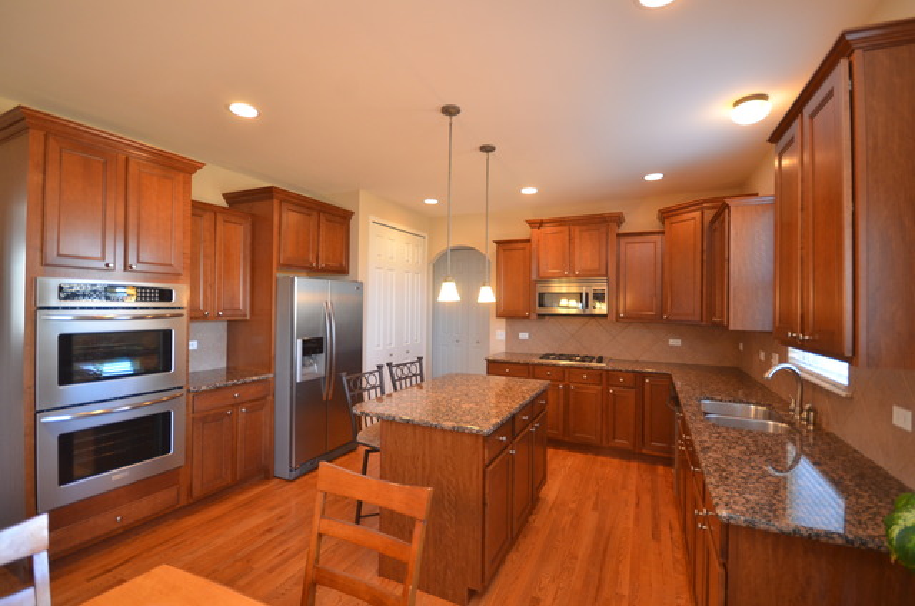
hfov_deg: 100.5
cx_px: 458
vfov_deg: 77.1
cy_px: 303
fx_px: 380
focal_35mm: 15
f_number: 4
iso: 800
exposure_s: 1/50
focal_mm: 10
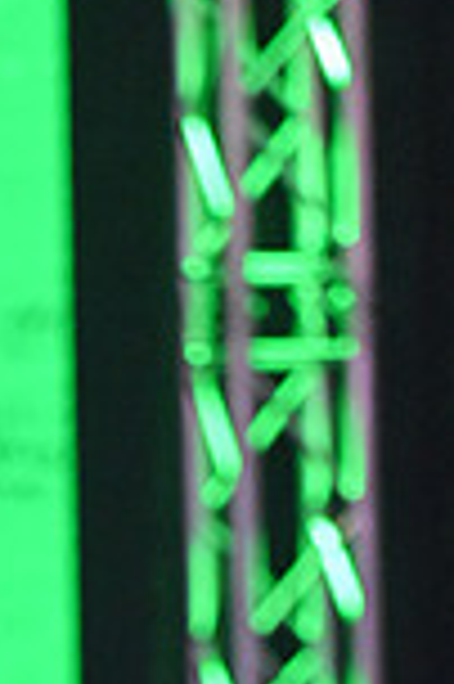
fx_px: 10844
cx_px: -124
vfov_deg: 3.6
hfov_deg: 2.4
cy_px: 1274
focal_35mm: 572
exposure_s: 1/400
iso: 5000
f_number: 4.5
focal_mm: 150
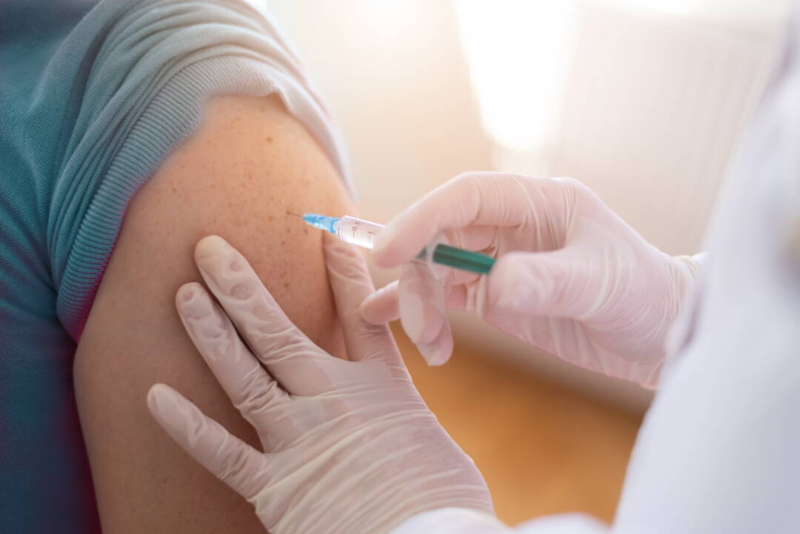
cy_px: 267
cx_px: 400
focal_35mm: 50
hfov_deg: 39.6
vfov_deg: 27.0
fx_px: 1111
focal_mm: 50
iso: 100
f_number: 1.8
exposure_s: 1/160
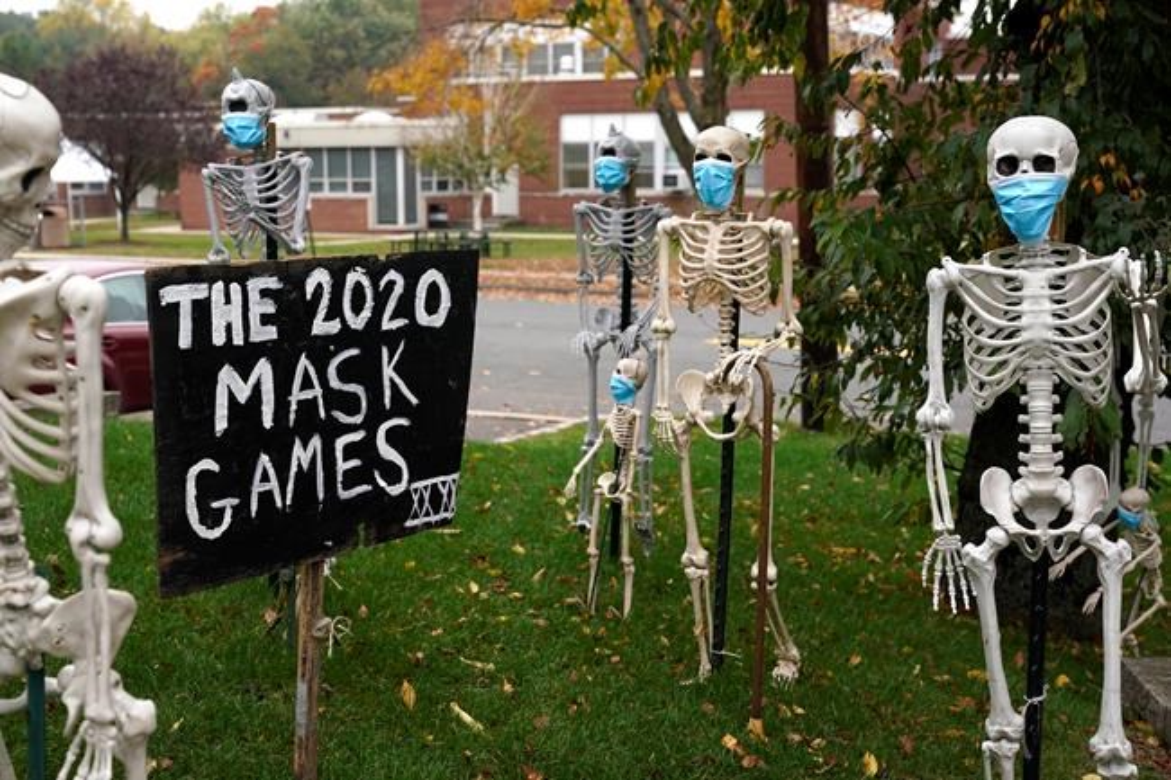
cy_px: 390
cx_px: 586
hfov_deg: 38.2
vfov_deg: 26.0
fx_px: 1691
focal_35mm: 52
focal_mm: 52
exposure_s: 1/350
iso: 400
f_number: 4.5
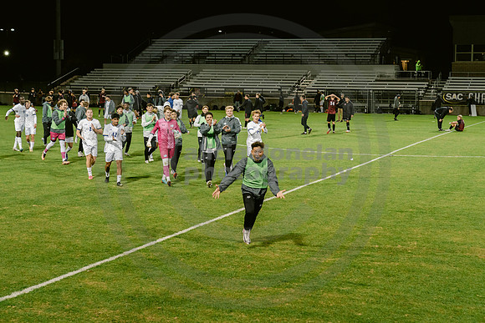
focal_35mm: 70
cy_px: 162
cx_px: 242
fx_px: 943
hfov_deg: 28.8
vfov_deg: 19.5
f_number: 5.6
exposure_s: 1/160
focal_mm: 70
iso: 2000
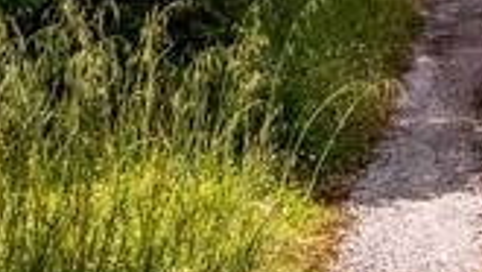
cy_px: -215
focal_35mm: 152
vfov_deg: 7.7
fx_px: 1944
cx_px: 552
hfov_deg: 13.8
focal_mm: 20
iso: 160
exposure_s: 1/400
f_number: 5.6
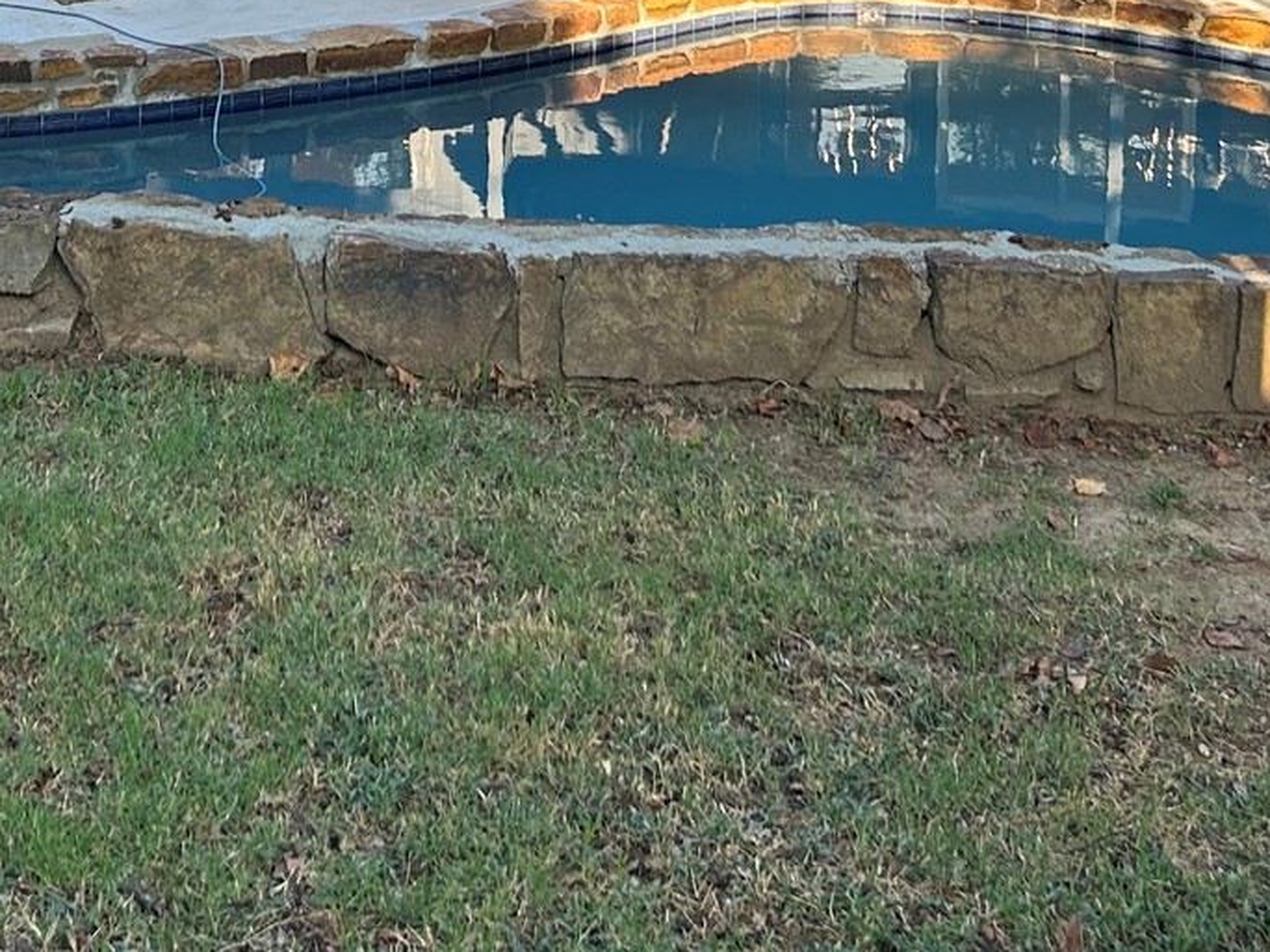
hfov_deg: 26.6
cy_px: -353
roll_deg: -0.4
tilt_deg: -5.2
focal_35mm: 73
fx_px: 2678
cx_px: 446
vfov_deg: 18.5
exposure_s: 1/366
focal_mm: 5.7
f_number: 1.5
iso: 50
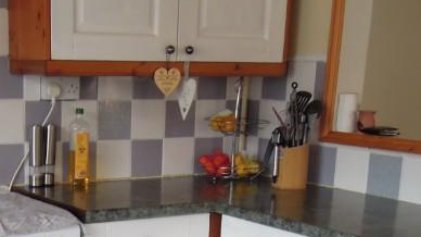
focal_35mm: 69
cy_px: 321
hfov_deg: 30.0
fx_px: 770
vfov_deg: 16.4
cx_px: 95
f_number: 2.8
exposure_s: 1/30
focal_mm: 4.3
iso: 200
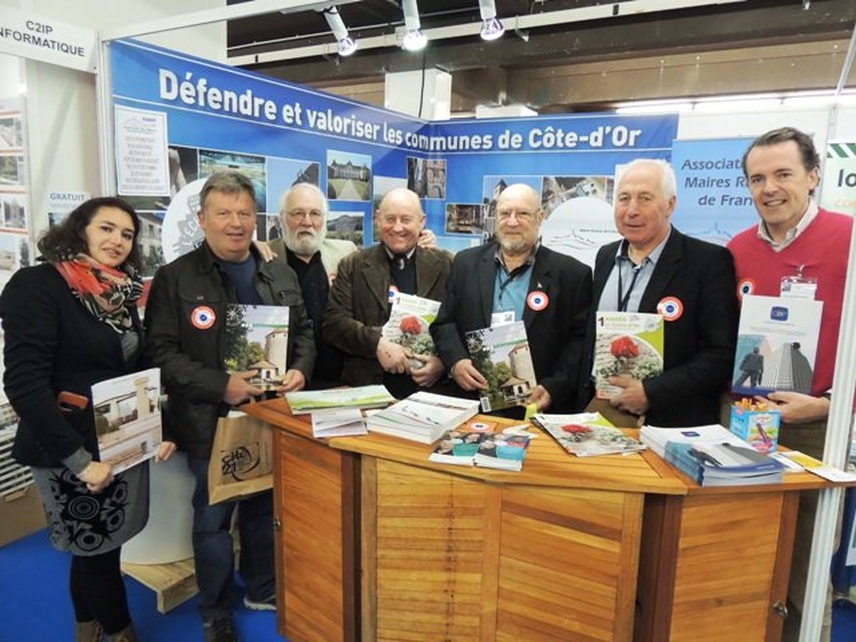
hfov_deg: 71.6
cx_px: 428
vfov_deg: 56.8
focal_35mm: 24
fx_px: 593
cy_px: 321
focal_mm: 4.3
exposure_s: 1/20
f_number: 3
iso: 400
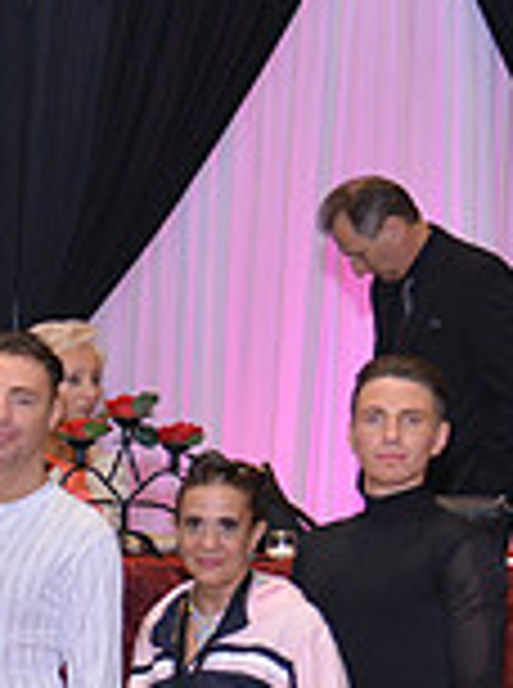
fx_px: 3988
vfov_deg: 9.8
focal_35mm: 201
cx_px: -522
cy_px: 672
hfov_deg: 7.1
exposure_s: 1/250
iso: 1250
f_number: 4
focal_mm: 55
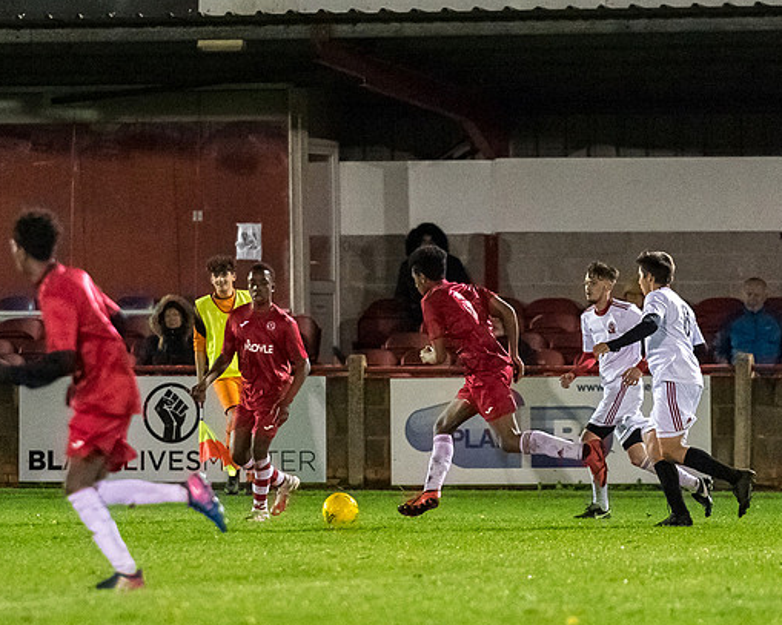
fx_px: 9510
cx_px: 374
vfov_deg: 3.8
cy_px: 345
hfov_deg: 4.7
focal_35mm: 411
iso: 6400
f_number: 2.8
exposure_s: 1/1000
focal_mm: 200
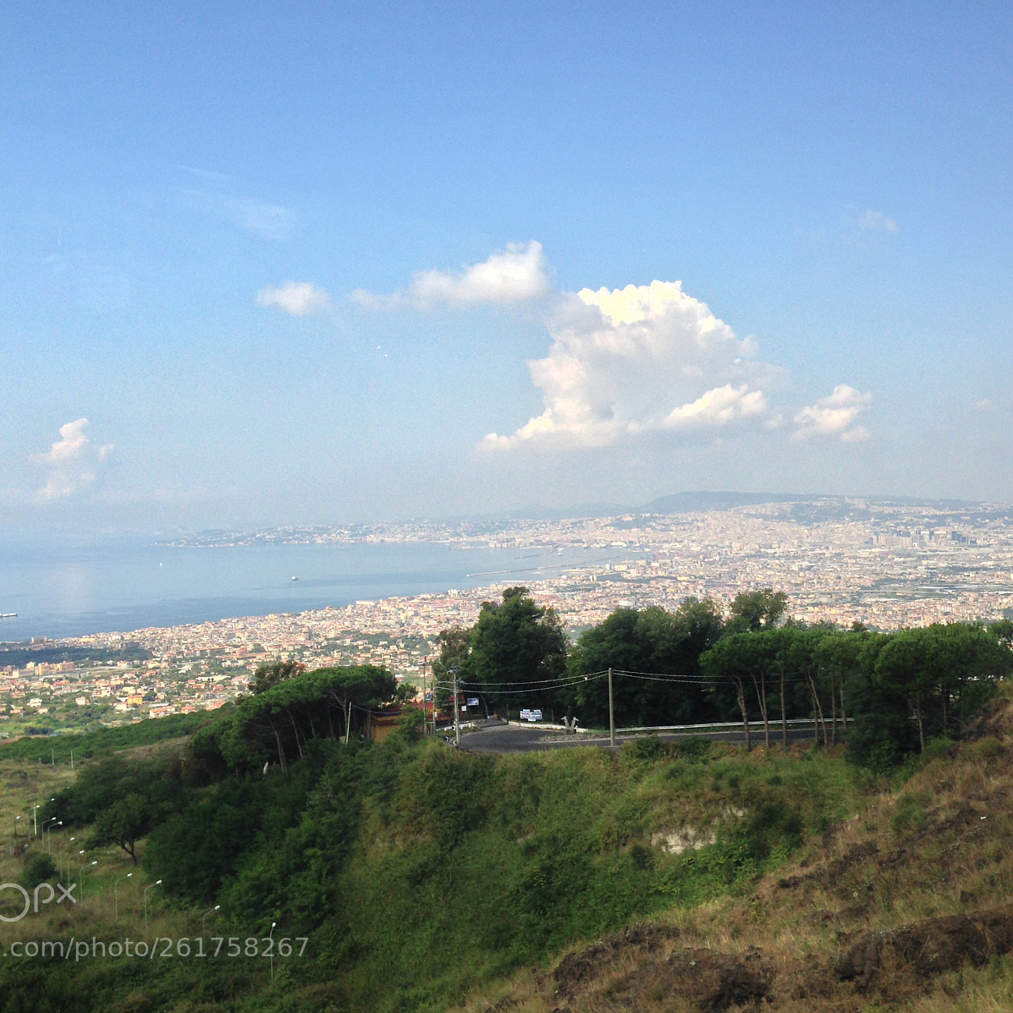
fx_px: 1291
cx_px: 543
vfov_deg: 42.8
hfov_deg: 42.8
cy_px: 506
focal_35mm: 39
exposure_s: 1/323
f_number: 2.4
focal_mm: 4.12
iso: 50
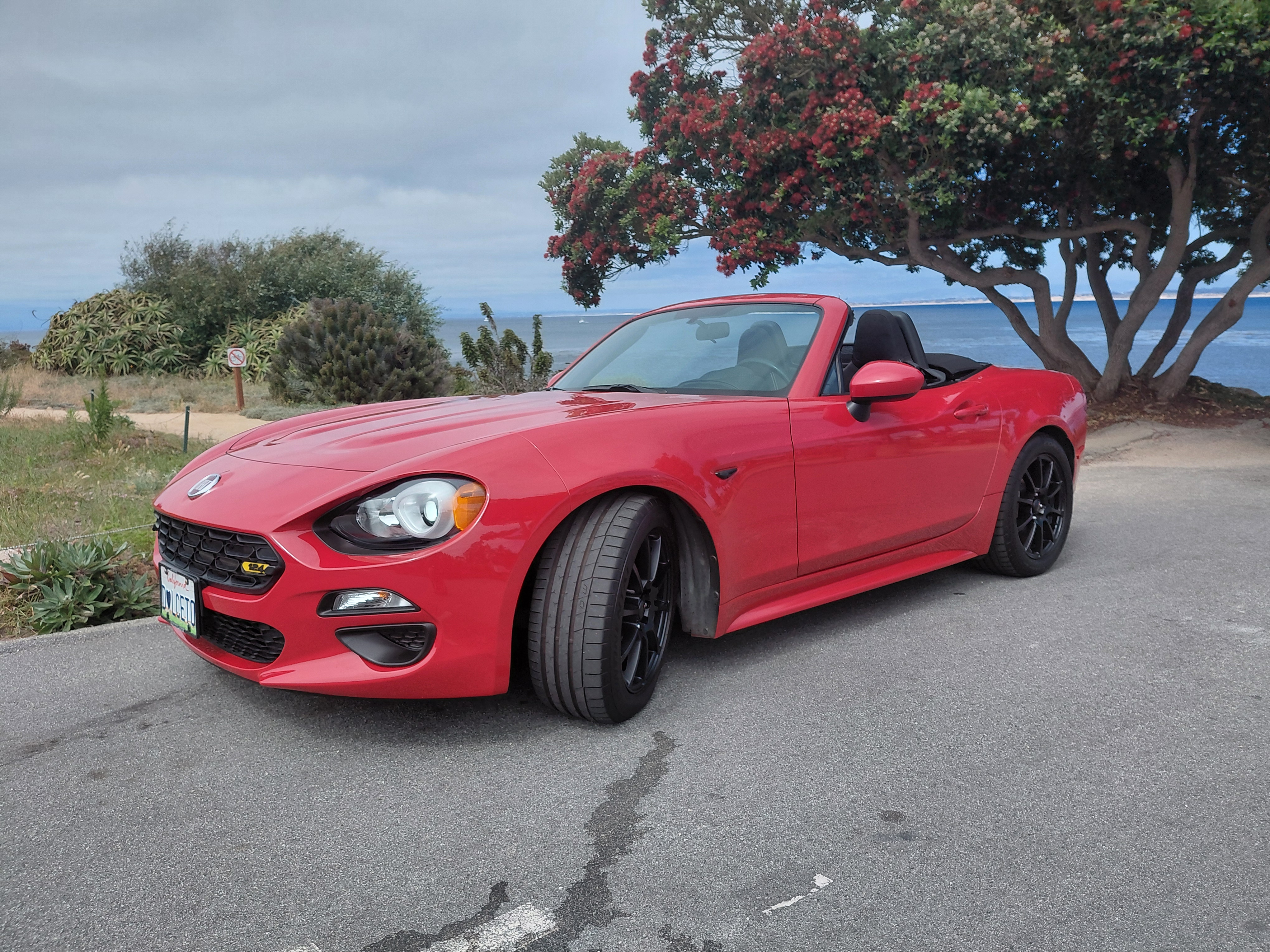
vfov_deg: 54.9
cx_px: 635
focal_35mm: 25
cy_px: 476
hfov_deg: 69.4
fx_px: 917
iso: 50
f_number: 1.8
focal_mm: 4.69
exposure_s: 1/2528
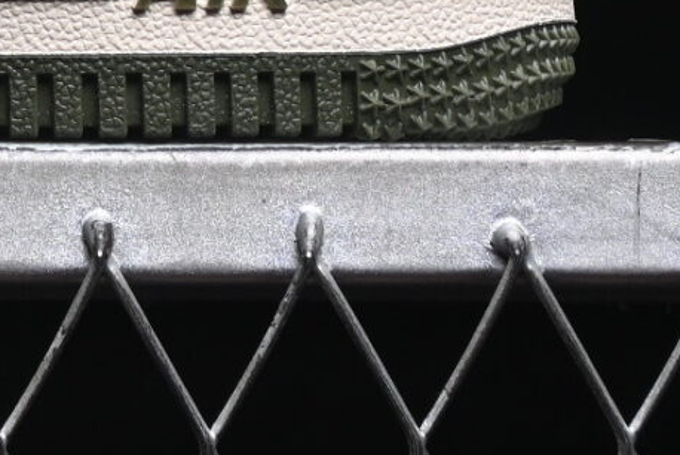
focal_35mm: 419
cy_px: -654
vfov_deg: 3.2
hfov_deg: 4.8
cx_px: -681
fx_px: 7919
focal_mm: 50
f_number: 6.3
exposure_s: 1/60
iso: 160
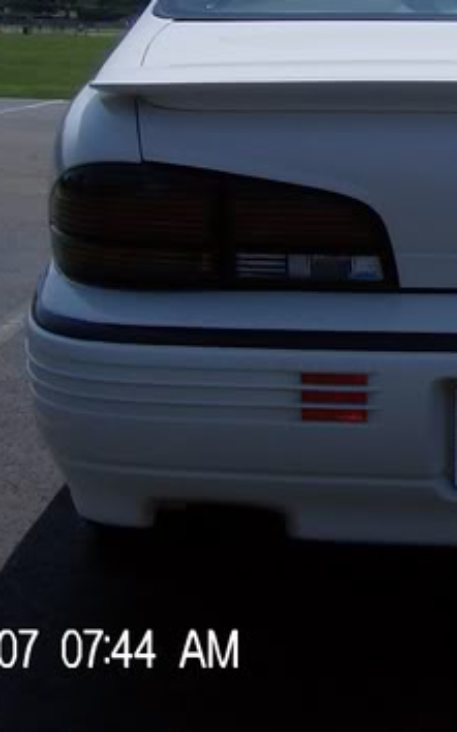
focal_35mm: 86
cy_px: 170
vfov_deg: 23.8
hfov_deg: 14.6
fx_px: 1715
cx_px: 567
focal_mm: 6
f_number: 4.7
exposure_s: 1/1779
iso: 100
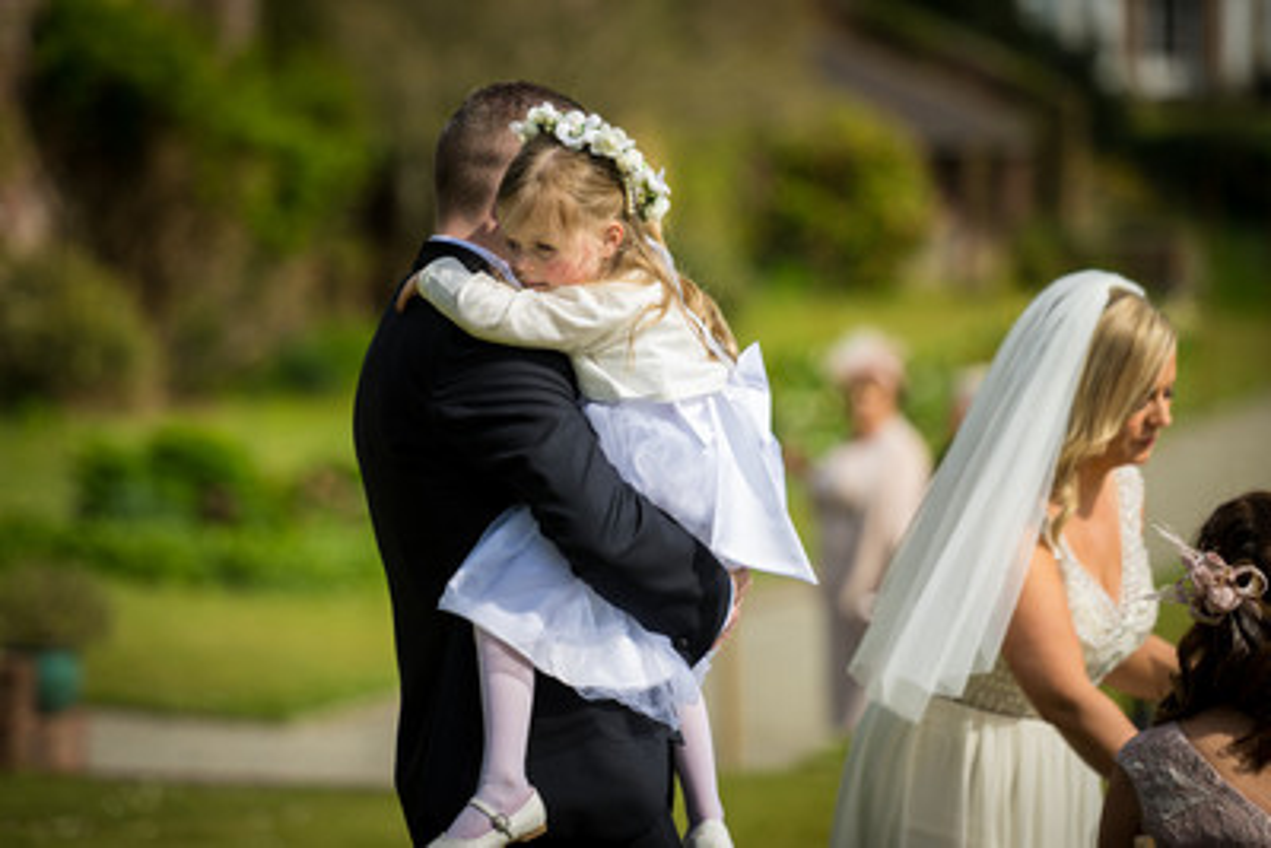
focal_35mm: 174
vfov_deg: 7.9
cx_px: 601
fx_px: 6143
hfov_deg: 11.8
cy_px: 401
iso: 100
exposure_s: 1/1600
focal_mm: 165
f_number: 2.8
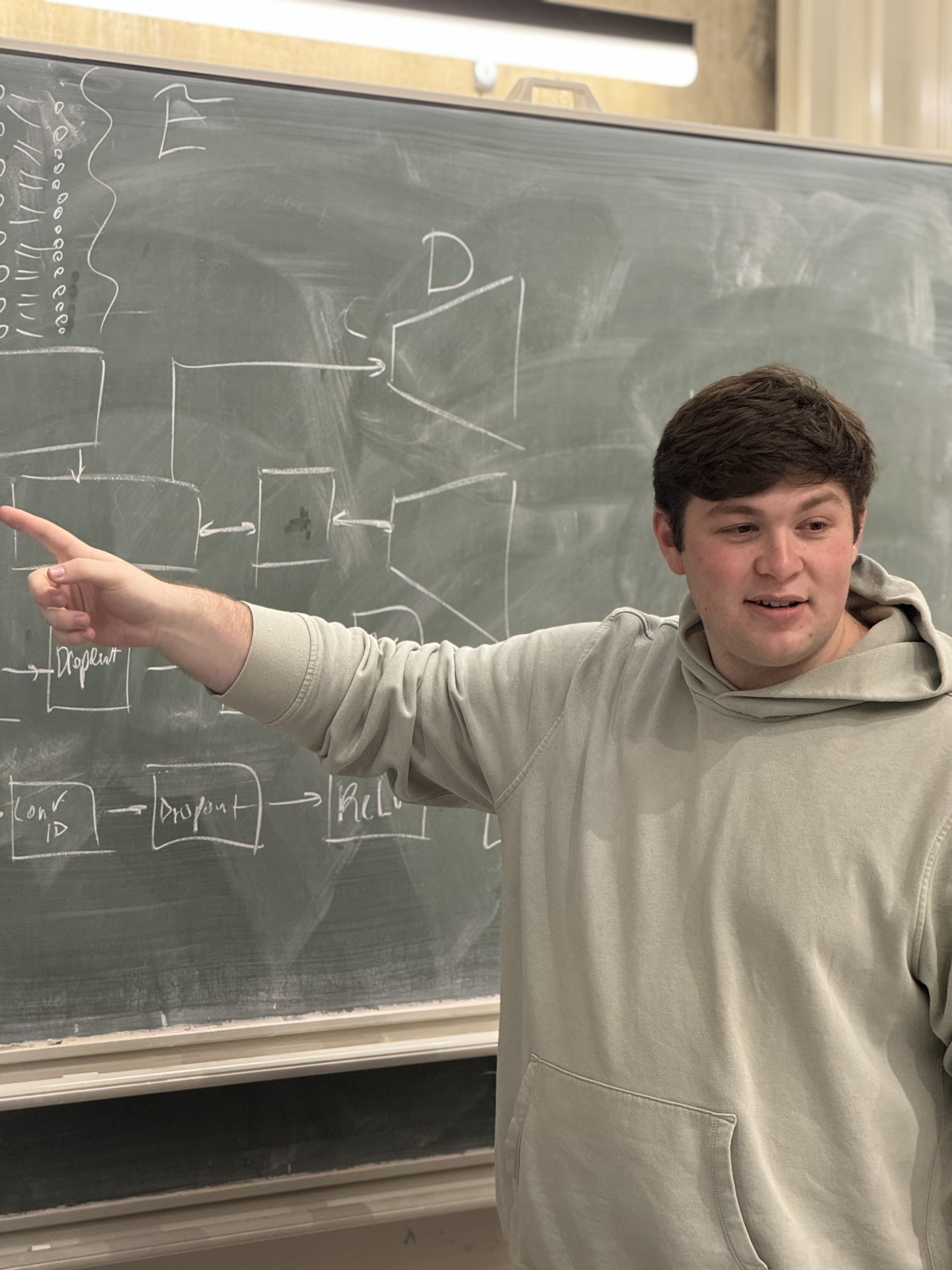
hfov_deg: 12.3
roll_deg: -0.5
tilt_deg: +0.0
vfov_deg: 16.4
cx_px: 476
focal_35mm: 120
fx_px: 4400
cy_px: 635
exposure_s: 1/60
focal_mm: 15.66
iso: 250
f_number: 2.8
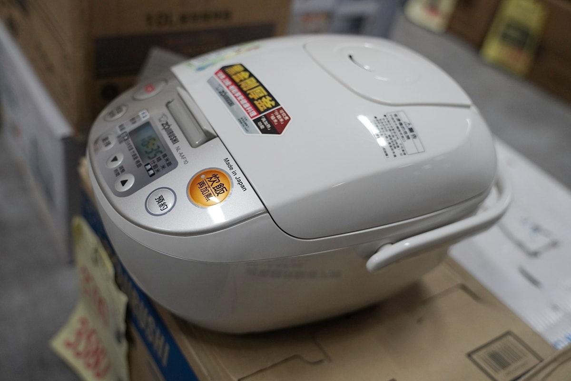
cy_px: 190
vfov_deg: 36.9
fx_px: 571
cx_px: 286
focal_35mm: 36
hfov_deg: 53.1
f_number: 2.8
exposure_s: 1/160
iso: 2000
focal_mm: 36
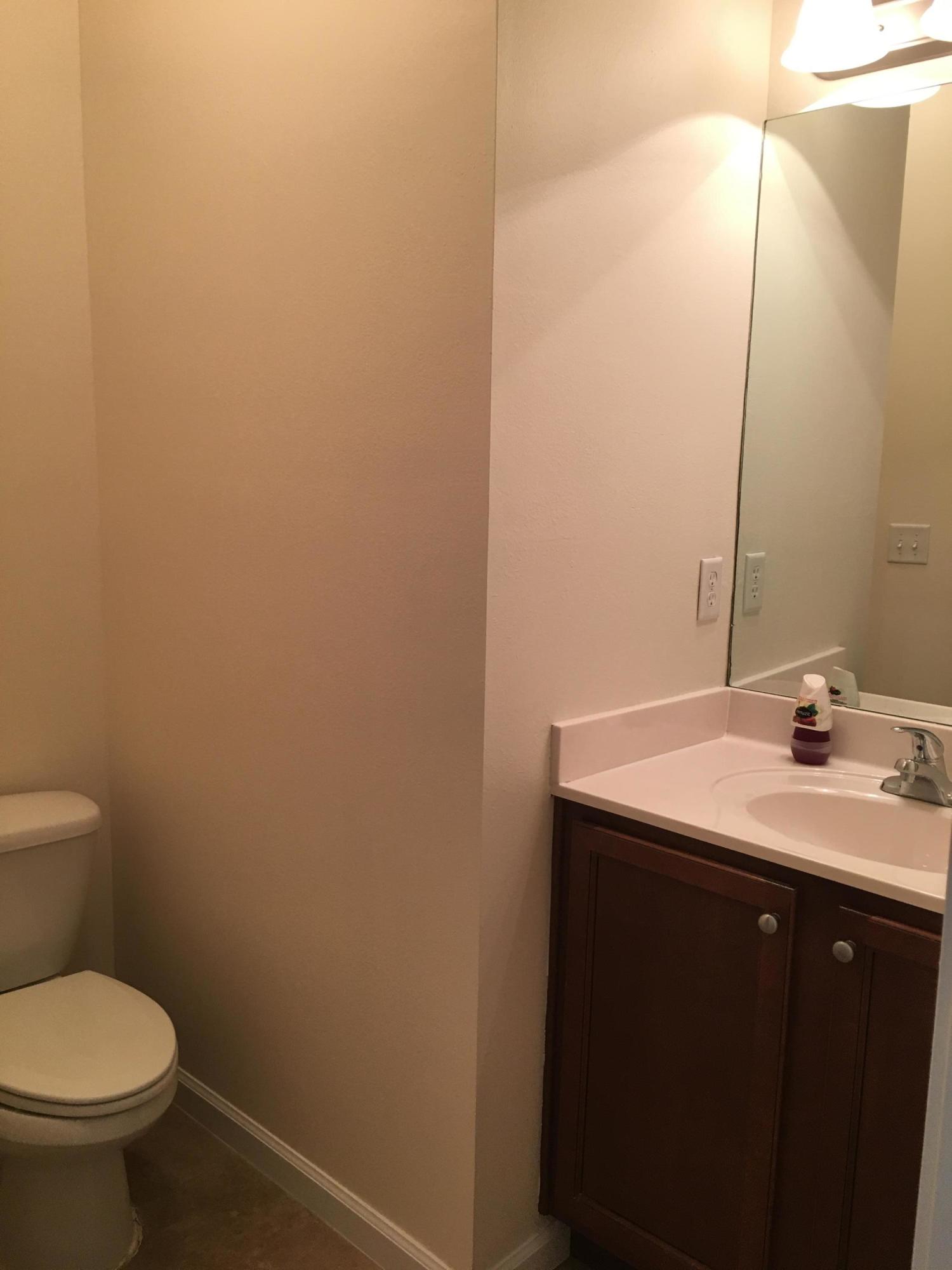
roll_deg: -1.6
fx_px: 1063
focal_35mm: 29
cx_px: 476
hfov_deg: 48.2
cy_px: 635
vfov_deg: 61.7
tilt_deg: -7.5
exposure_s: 1/30
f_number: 2.2
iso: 40
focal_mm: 4.15
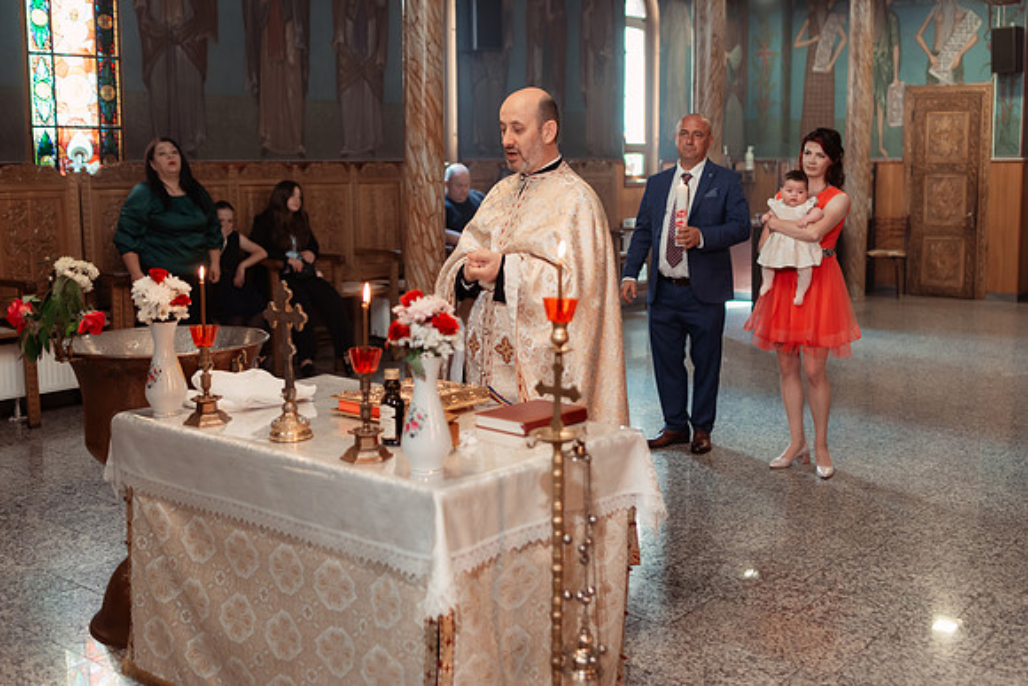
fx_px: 1129
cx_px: 581
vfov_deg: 33.7
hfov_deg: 48.8
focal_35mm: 40
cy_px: 299
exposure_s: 1/250
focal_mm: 35
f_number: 2.2
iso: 1600
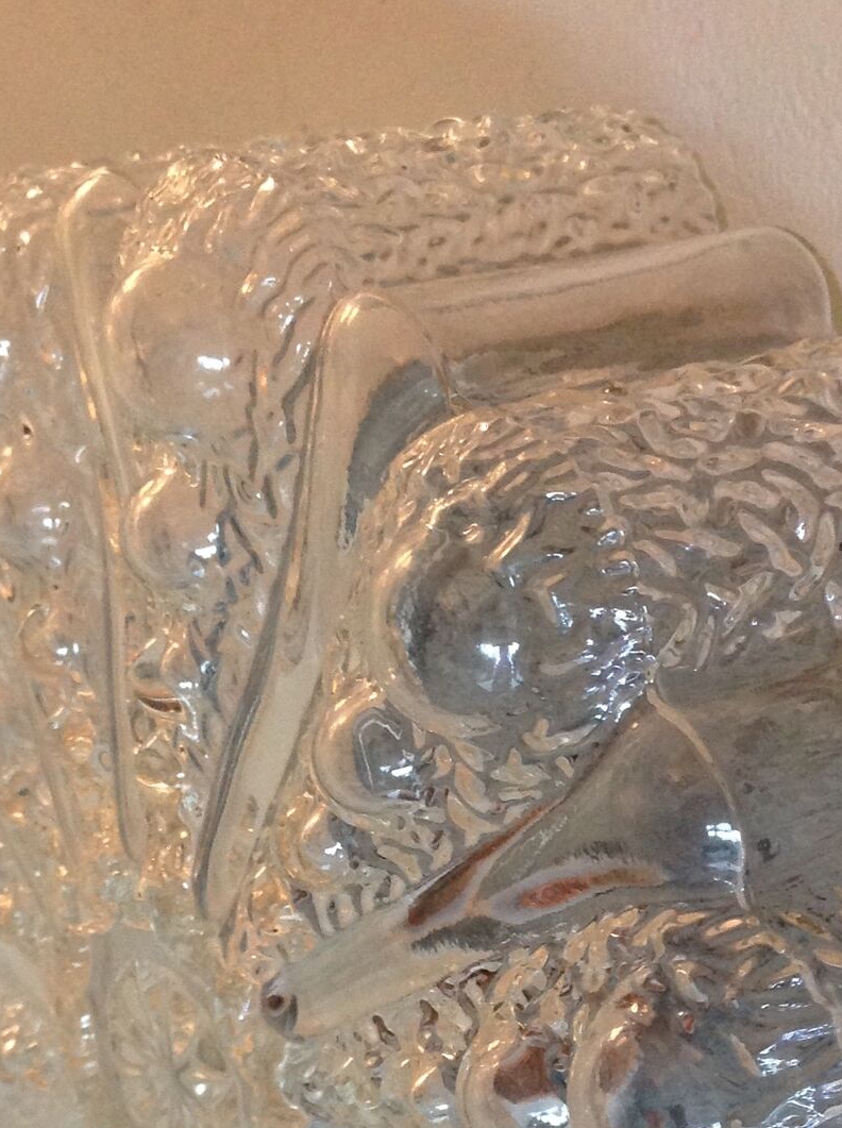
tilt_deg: -44.7
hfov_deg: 22.2
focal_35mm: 66
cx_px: 501
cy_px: 976
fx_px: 2147
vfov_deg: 28.5
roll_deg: -16.9
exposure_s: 1/15
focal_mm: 4.28
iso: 200
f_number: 2.4
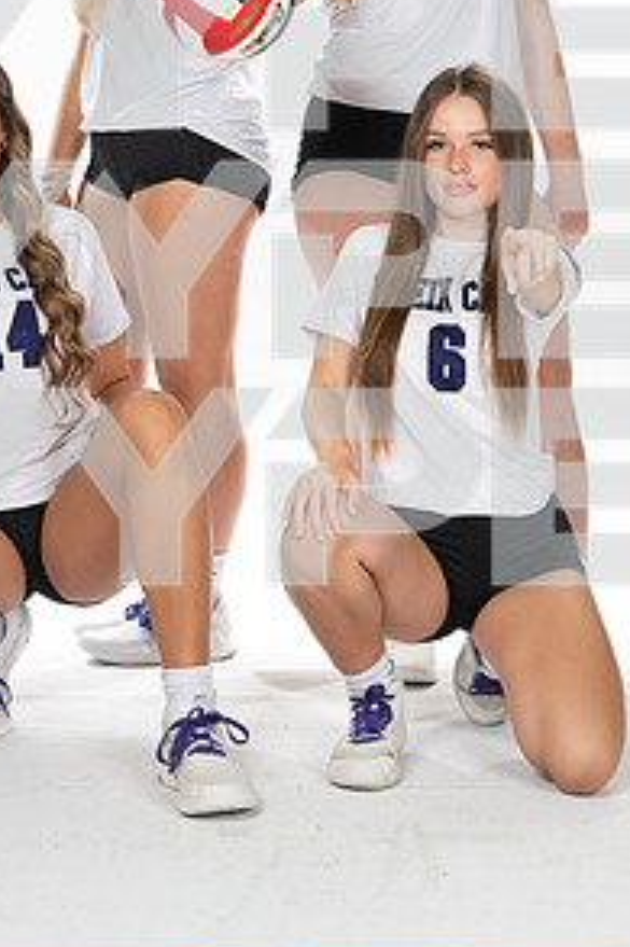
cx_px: 236
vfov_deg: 20.3
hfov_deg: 13.7
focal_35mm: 100
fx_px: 2628
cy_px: 262
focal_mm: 65
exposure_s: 1/320
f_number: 7.1
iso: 800
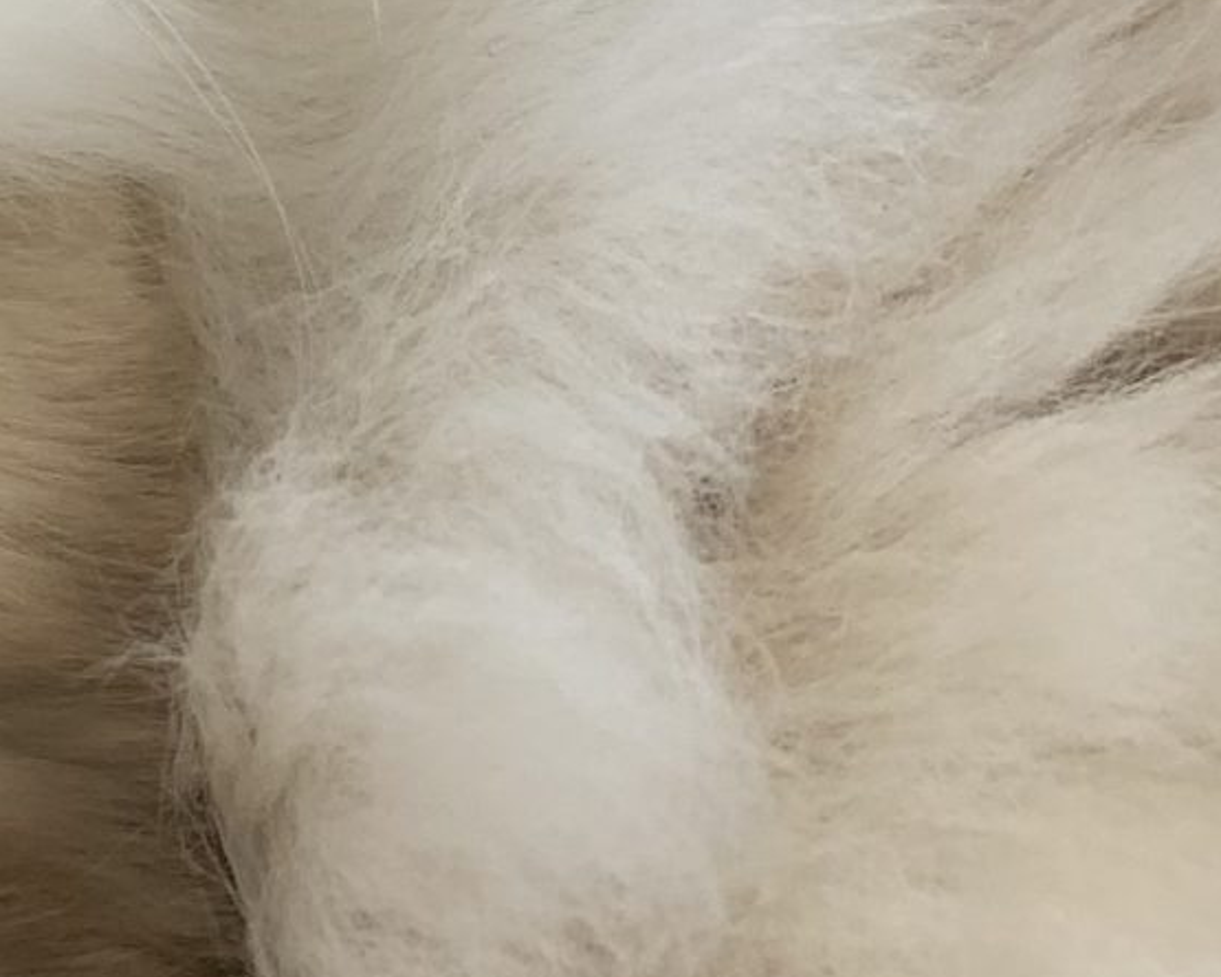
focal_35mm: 117
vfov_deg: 12.8
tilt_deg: -16.1
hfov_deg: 14.9
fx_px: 4228
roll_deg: +7.2
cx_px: -779
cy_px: -293
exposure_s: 1/121
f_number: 1.8
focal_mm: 4.25
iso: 40
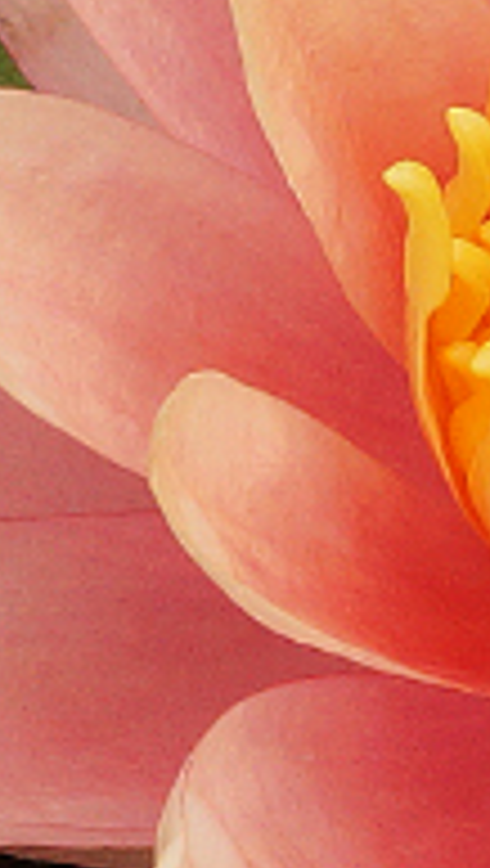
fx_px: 22475
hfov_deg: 1.2
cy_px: 643
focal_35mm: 976
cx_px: 1272
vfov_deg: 2.2
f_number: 13
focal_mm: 100
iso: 200
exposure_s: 1/160
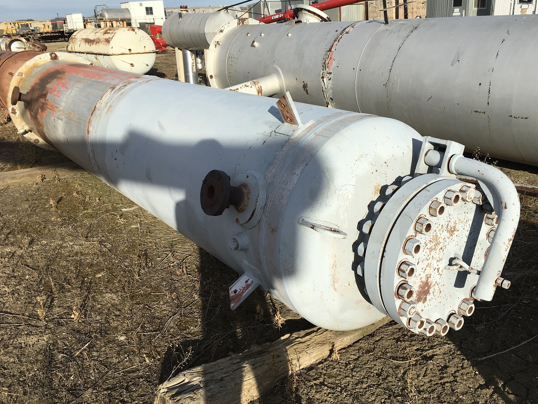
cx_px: 298
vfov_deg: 42.9
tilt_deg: -20.4
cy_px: 197
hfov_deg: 55.2
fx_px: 513
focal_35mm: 33
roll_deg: +3.6
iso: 25
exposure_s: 1/1748
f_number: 2.2
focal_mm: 4.15
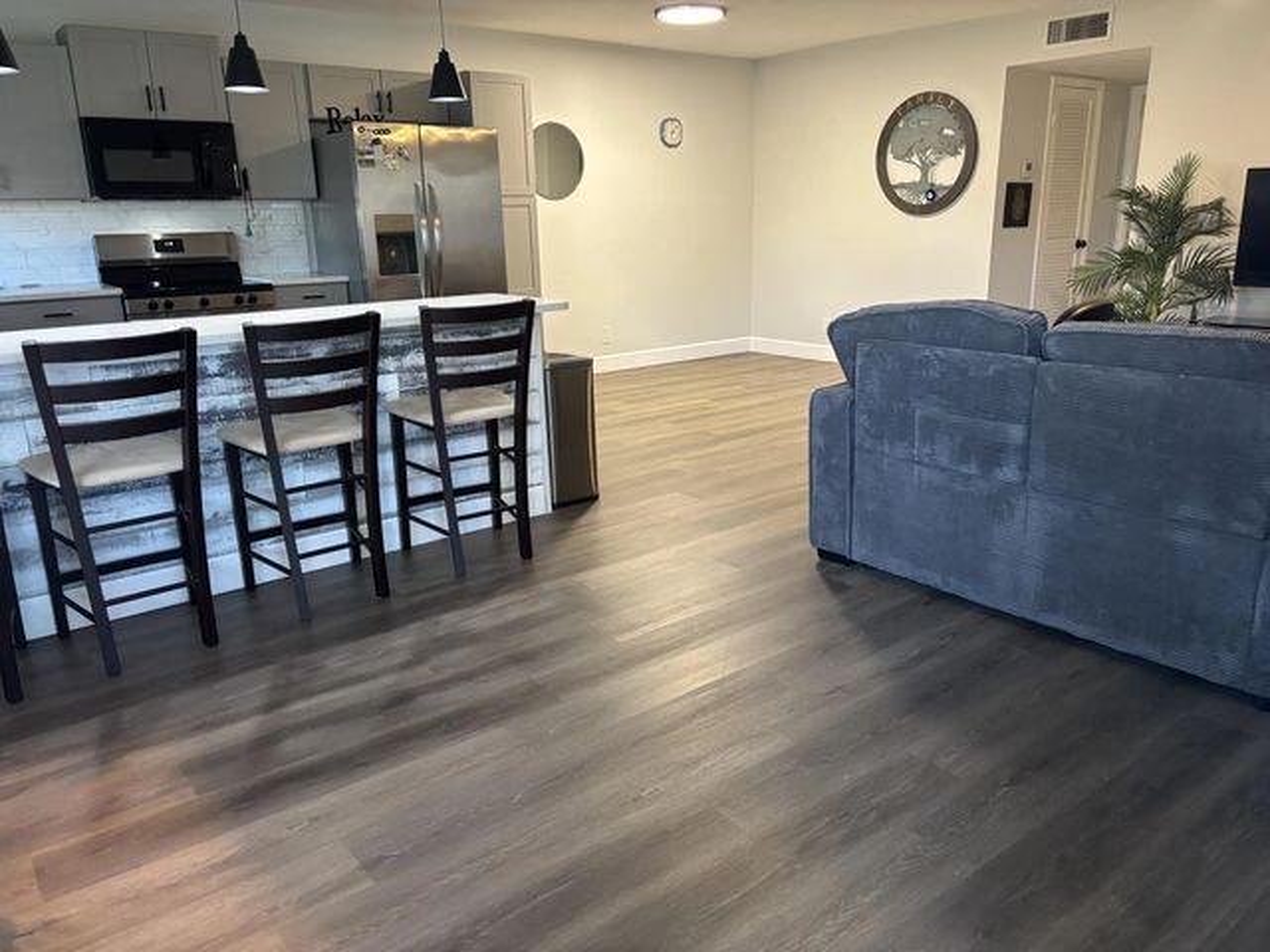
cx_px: 635
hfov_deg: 67.3
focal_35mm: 26
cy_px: 476
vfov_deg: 53.1
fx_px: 954
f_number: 1.6
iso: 320
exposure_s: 1/60
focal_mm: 5.96
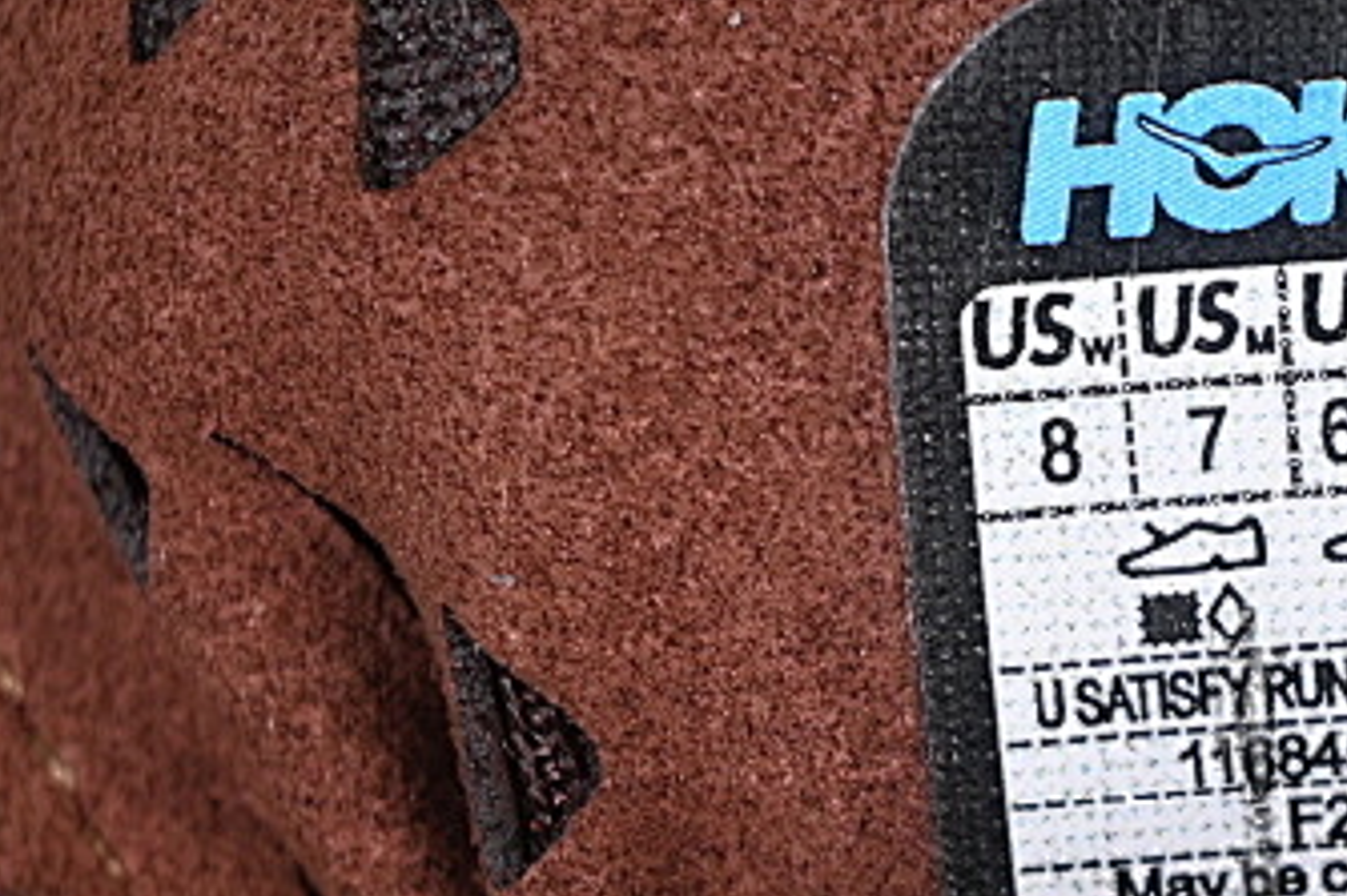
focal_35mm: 242
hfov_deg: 8.5
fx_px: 9050
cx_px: 1363
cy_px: 800
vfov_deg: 5.7
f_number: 6.3
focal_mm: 50
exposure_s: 1/60
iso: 160
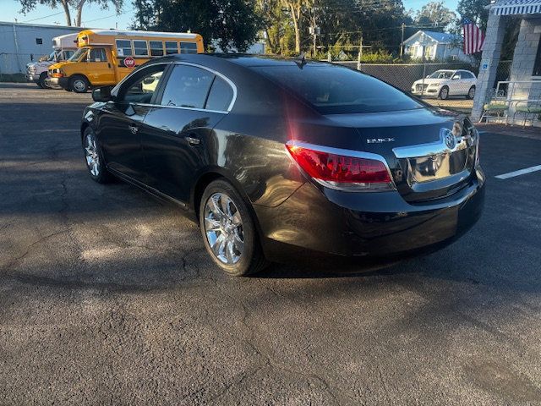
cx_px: 270
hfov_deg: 67.3
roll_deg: -2.1
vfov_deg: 53.1
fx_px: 406
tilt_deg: -17.1
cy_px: 203
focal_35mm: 26
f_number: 1.6
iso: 50
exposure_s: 1/342
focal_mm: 5.96
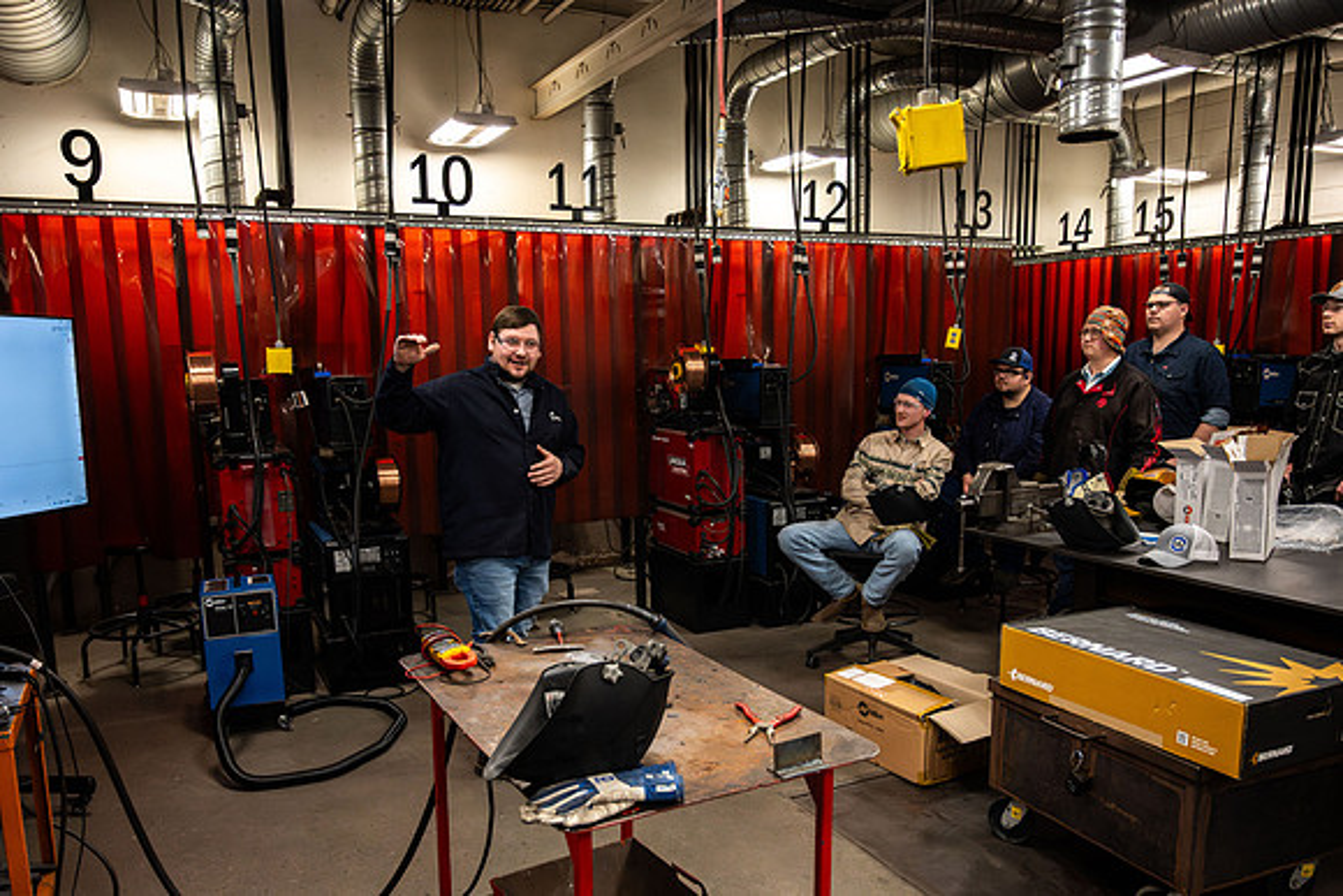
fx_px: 1041
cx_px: 672
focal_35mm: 28
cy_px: 521
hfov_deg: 65.7
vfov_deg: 46.4
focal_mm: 24
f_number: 4
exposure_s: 1/640
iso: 3200
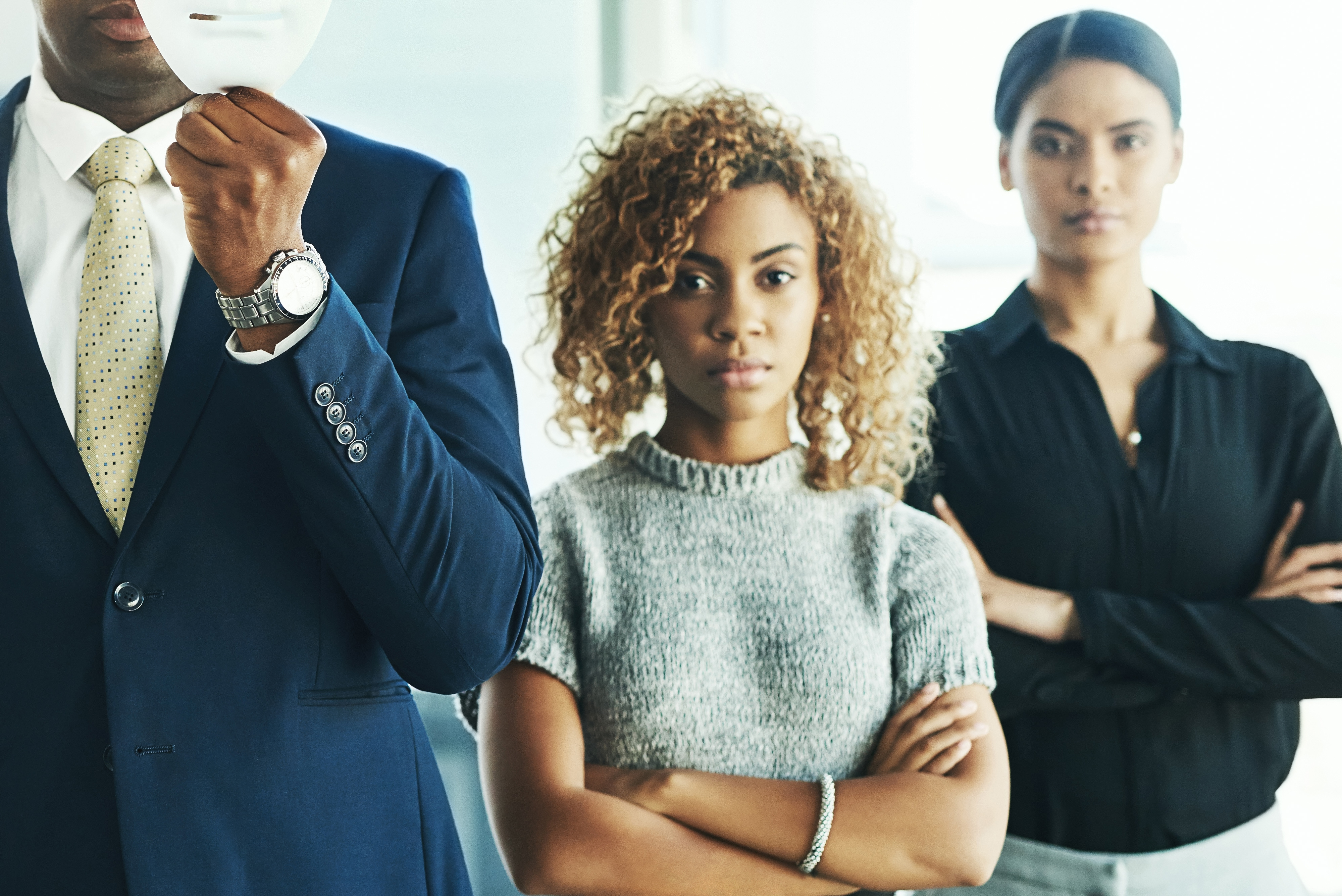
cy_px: 405
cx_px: 175
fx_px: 3431
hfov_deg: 21.7
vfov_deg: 14.9
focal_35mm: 92
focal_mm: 50
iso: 640
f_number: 2.5
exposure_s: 1/200
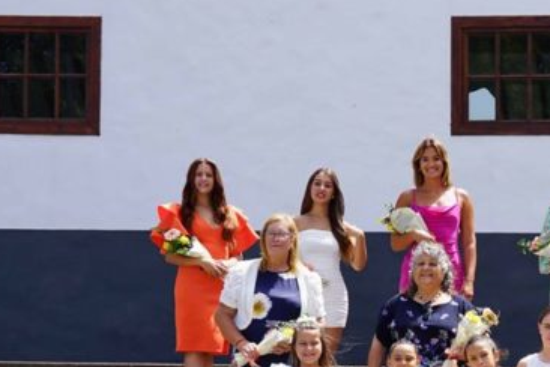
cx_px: 729
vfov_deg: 11.0
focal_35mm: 123
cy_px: 382
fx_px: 1879
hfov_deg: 15.8
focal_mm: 44
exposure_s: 1/100
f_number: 10
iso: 100
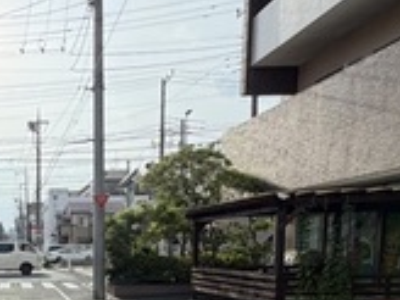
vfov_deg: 32.3
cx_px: 0
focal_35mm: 41
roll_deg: +1.8
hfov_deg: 40.2
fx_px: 474
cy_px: 302
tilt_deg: -6.9
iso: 40
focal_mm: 2.22
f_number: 2.2
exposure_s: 1/770
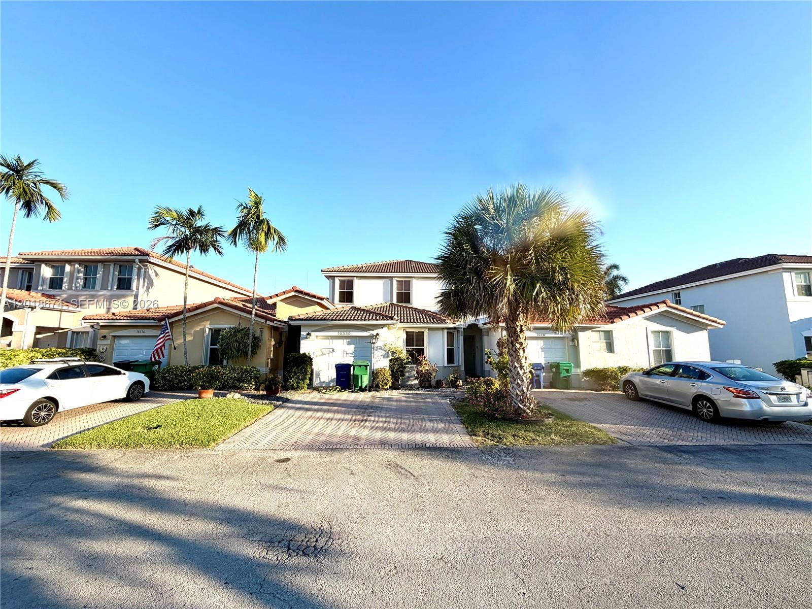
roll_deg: -0.4
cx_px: 406
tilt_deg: +7.8
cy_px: 304
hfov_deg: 102.1
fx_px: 328
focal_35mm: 14
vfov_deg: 85.7
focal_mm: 2.22
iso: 40
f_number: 2.2
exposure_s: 1/760
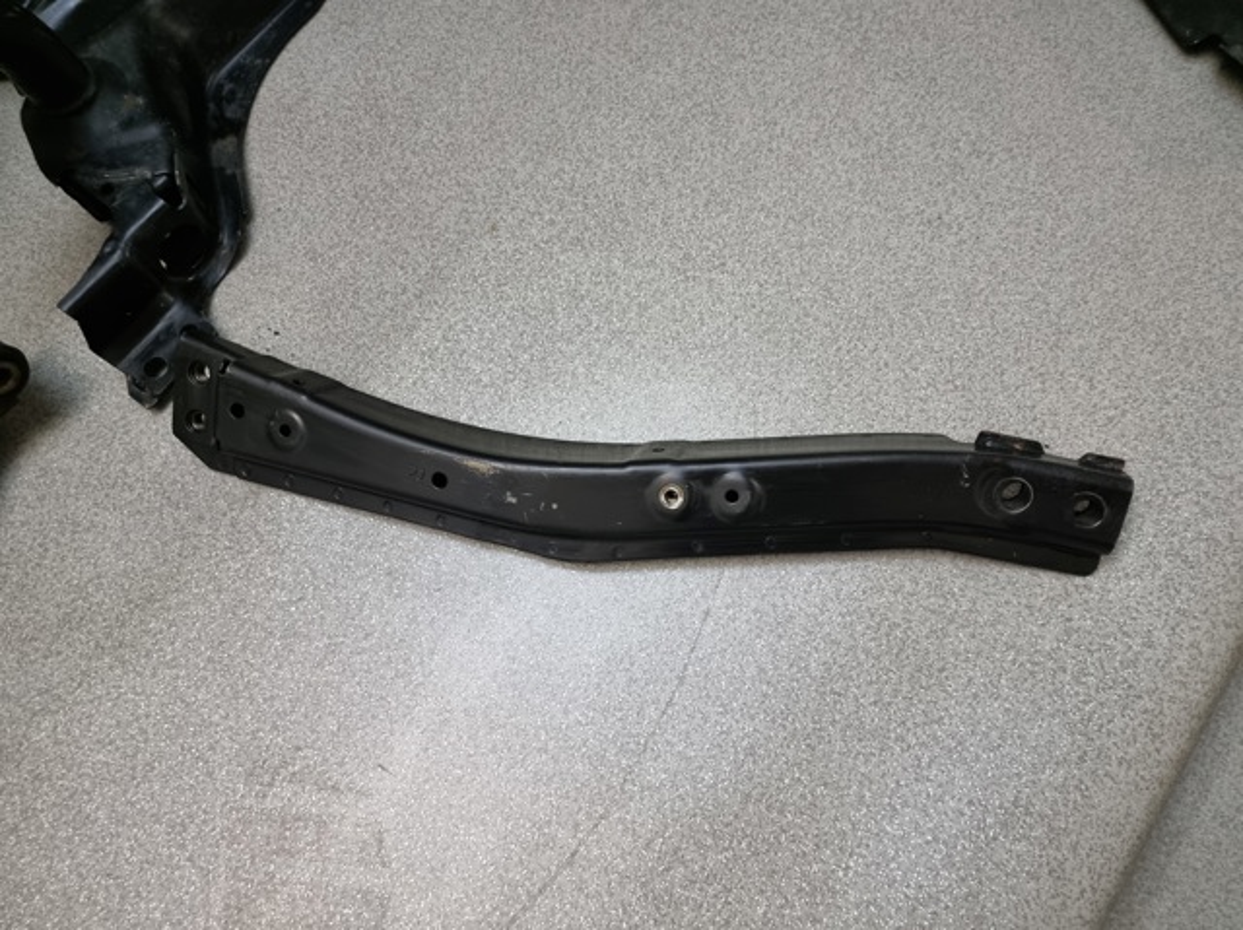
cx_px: 622
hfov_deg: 71.6
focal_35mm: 24
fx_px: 861
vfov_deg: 56.8
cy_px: 465
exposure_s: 1/50
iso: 400
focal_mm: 6.7
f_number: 1.8
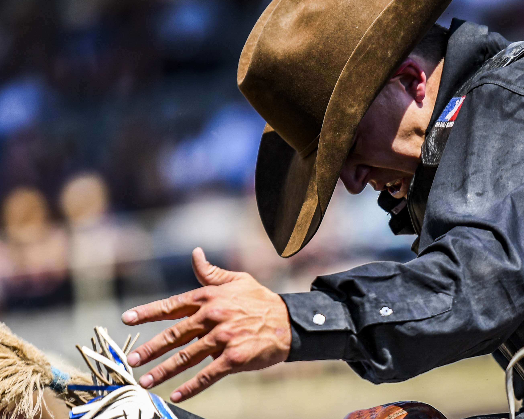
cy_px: 355
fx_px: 9304
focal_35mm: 600
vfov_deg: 2.6
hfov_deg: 3.2
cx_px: 459
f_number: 2.8
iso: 200
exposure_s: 1/2500
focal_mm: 200
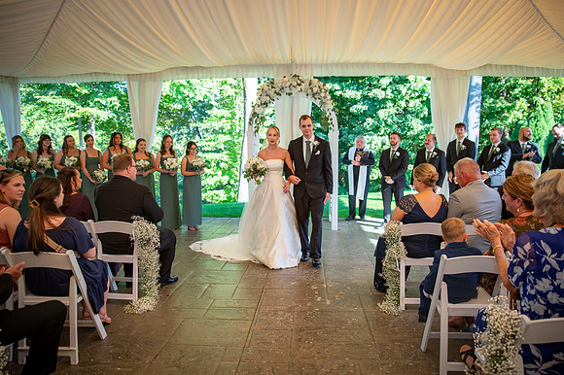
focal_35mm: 25
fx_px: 390
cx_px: 282
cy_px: 188
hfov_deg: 71.7
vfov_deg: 51.4
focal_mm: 24
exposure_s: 1/1250
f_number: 2.8
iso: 800
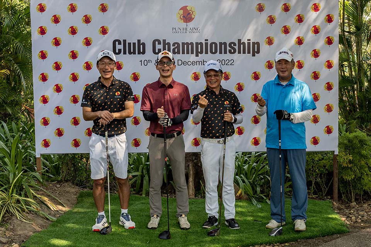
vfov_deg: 42.3
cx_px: 186
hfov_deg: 60.3
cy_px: 124
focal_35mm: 31
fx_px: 319
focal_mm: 31
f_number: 8
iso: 450
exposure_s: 1/320
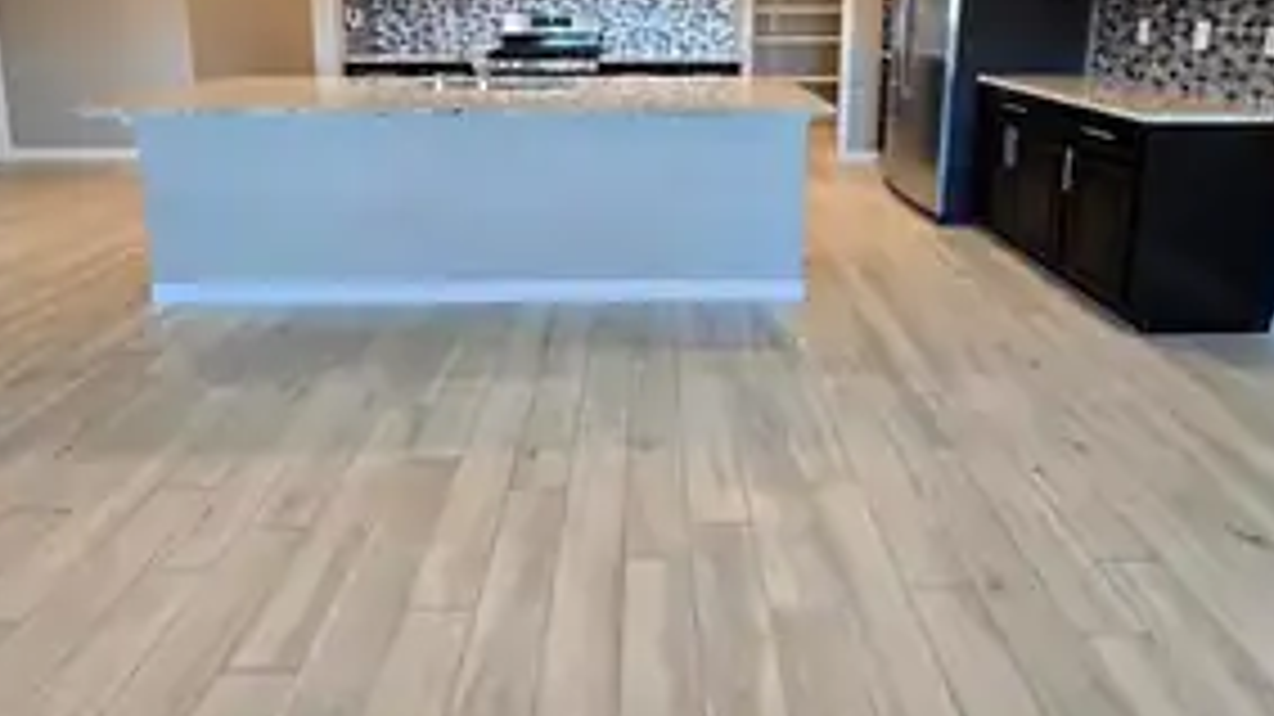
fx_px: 675
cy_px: 113
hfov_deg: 86.6
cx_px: 666
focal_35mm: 20
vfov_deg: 51.2
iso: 250
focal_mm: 2.2
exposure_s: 1/60
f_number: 2.2
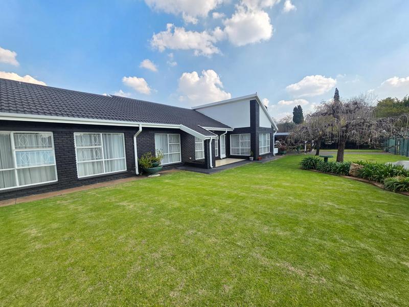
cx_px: 204
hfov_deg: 106.2
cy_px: 154
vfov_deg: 89.9
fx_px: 154
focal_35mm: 13
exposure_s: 1/924
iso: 40
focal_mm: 2.2
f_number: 1.9
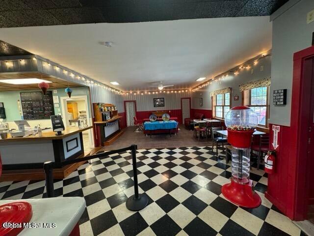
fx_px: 127
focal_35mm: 14
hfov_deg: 102.1
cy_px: 118
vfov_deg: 85.7
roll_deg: +2.2
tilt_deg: -5.5
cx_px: 157
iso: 250
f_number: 2.2
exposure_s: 1/60
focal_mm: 2.22
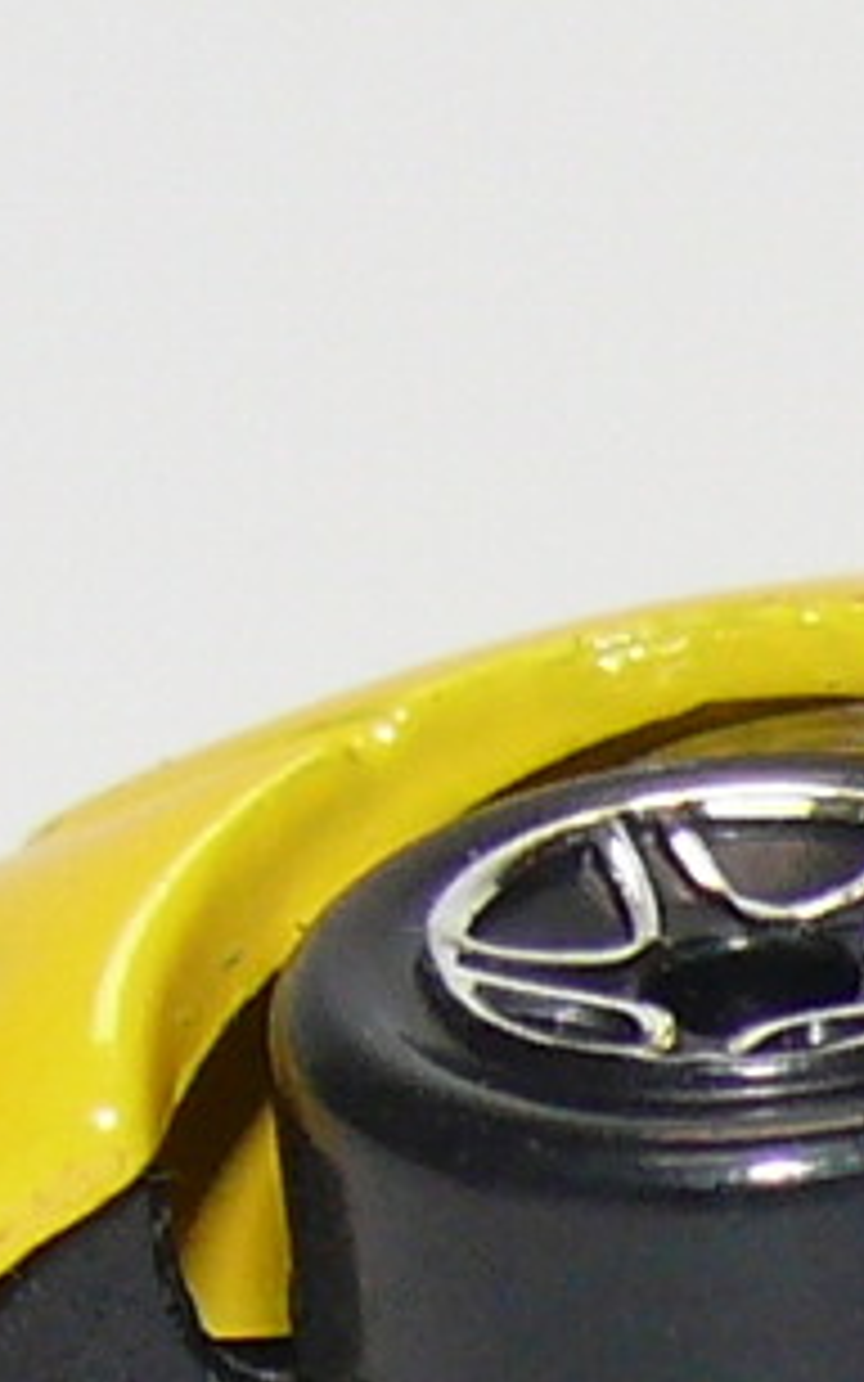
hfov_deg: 2.2
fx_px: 22444
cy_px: 1891
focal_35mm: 596
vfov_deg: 3.5
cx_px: 2655
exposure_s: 1/30
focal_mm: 13.8
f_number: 4
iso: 100
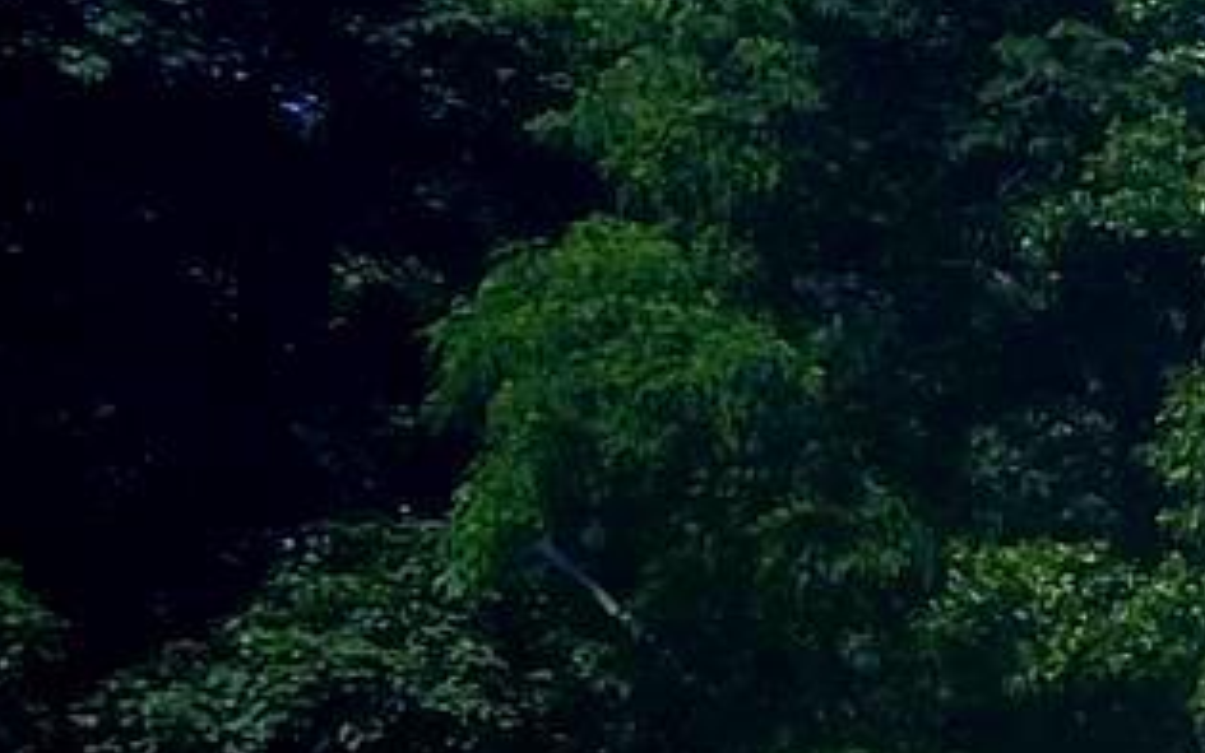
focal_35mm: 179
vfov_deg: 7.3
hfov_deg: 10.2
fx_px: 5879
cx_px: 2838
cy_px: 956
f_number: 2.2
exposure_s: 1/1626
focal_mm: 4.73
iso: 100
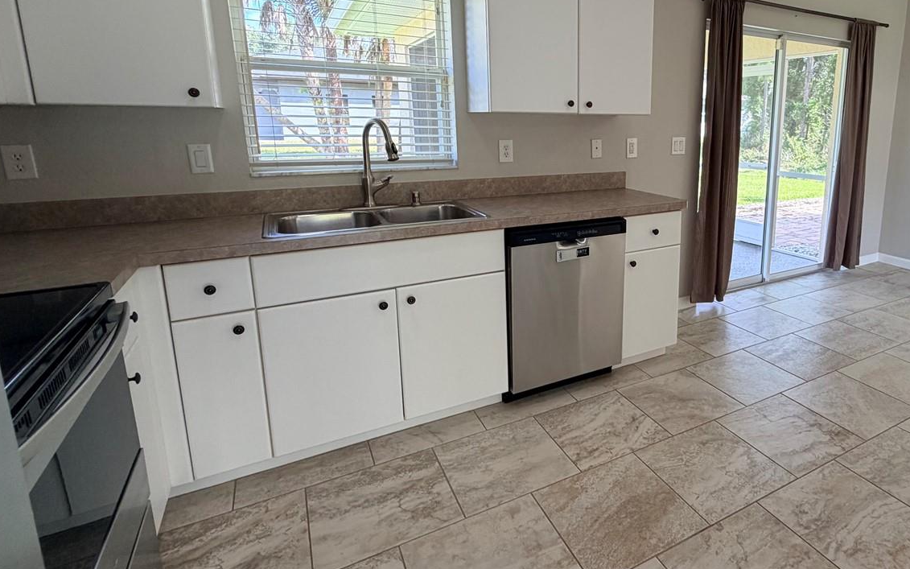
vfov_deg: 56.7
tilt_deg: -11.3
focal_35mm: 21
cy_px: 217
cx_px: 609
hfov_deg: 79.5
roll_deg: -0.6
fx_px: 521
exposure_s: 1/120
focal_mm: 2.22
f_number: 2.2
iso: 160
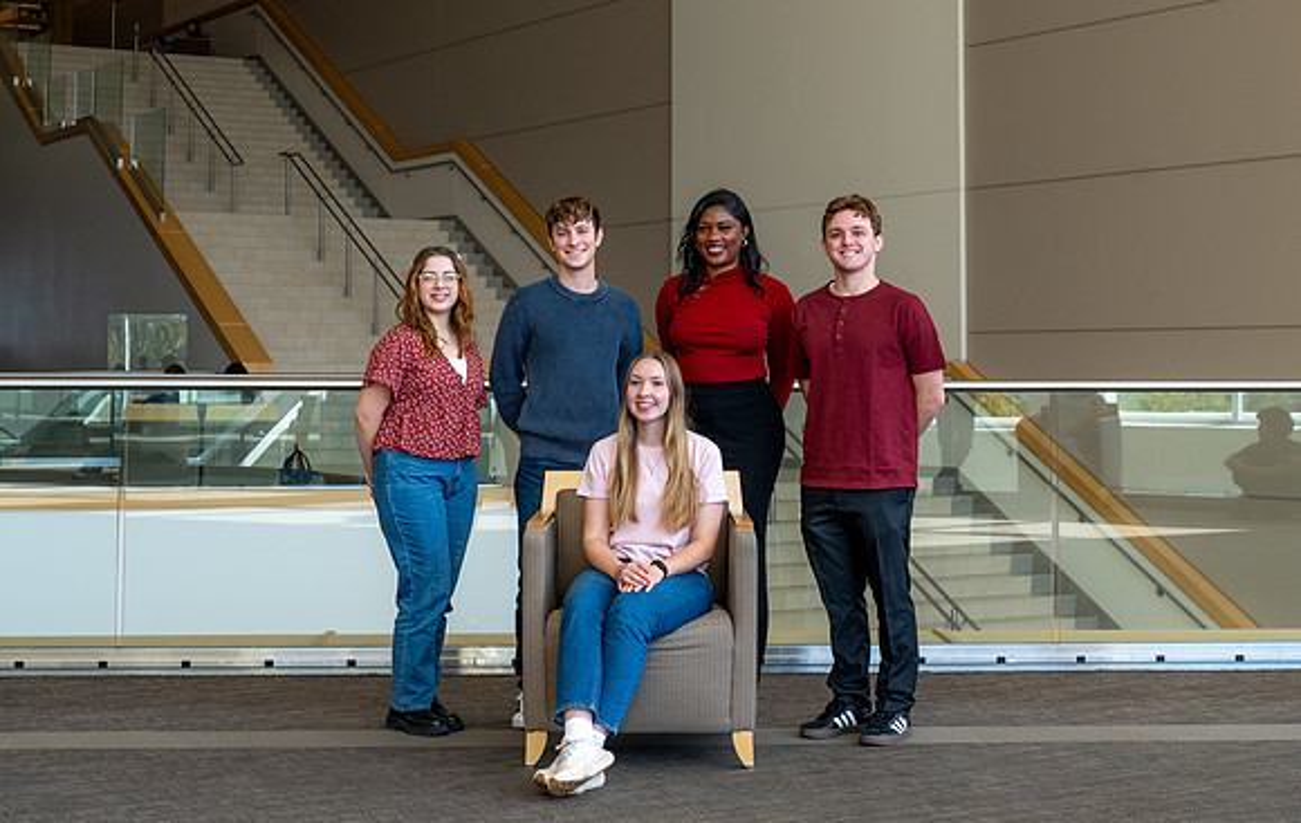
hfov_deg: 33.4
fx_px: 2166
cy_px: 196
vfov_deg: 21.3
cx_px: 642
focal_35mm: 61
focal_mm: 39
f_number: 5.6
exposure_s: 1/200
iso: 320
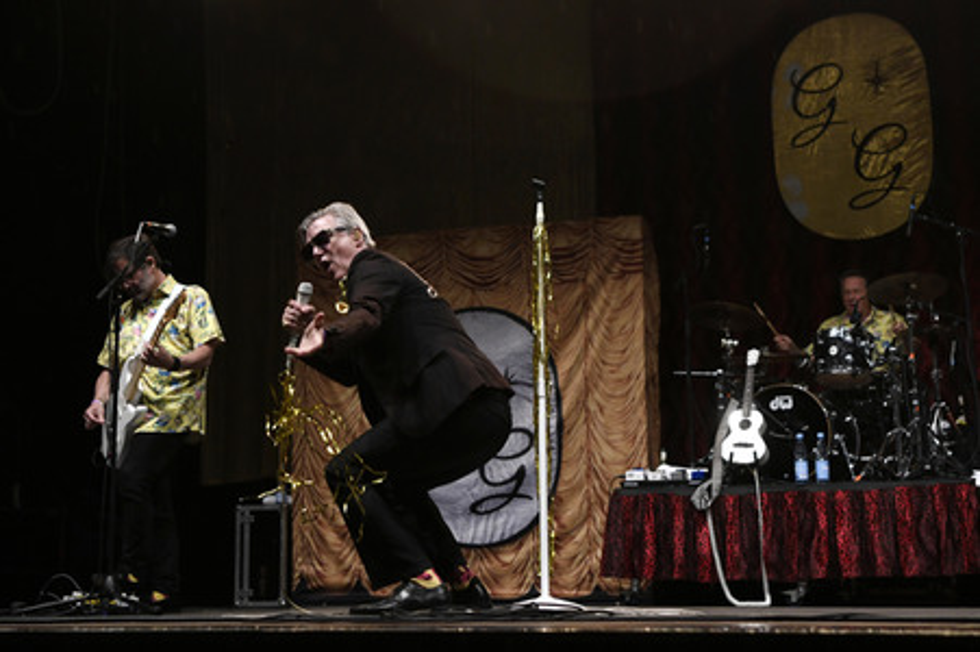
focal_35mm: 40
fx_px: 1088
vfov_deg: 33.4
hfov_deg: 48.5
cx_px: 490
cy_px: 326
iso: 1600
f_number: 3.5
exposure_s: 1/200
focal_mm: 40
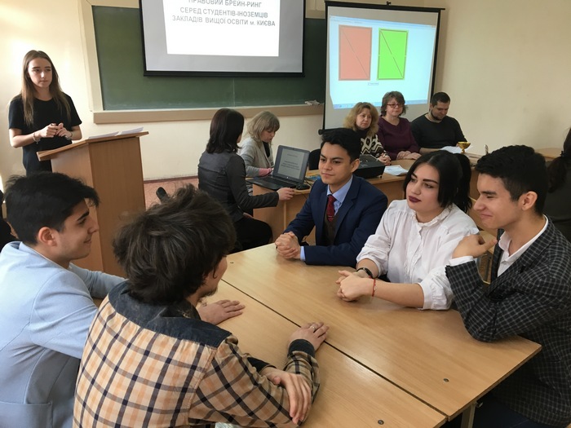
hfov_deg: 61.7
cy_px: 214
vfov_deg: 48.2
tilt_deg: -17.7
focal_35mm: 29
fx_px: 478
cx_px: 286
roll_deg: +0.4
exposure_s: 1/33
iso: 50
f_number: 2.2
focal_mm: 4.15
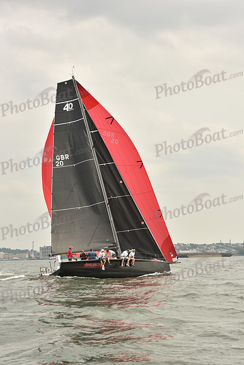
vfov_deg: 27.0
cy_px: 182
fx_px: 762
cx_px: 122
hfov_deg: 18.2
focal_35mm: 75
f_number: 8
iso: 250
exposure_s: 1/640
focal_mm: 75
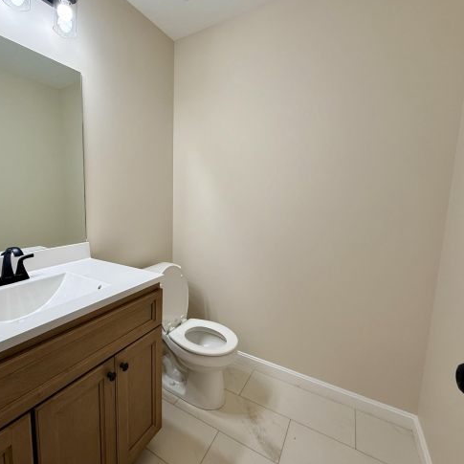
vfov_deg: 84.0
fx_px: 258
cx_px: 171
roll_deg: -0.4
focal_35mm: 17
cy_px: 230
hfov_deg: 82.2
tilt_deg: -6.3
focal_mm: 2.22
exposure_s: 1/120
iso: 100
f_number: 2.2
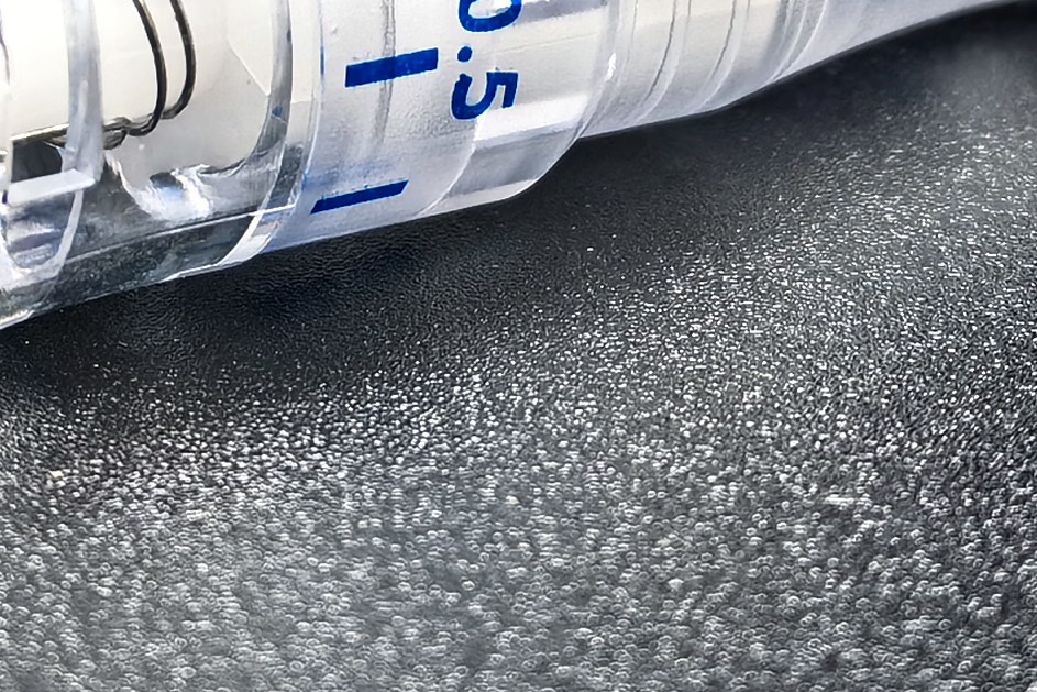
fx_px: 3515
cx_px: 493
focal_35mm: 122
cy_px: -213
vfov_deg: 11.0
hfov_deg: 16.8
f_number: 2
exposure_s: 3
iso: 50
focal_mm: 5.75
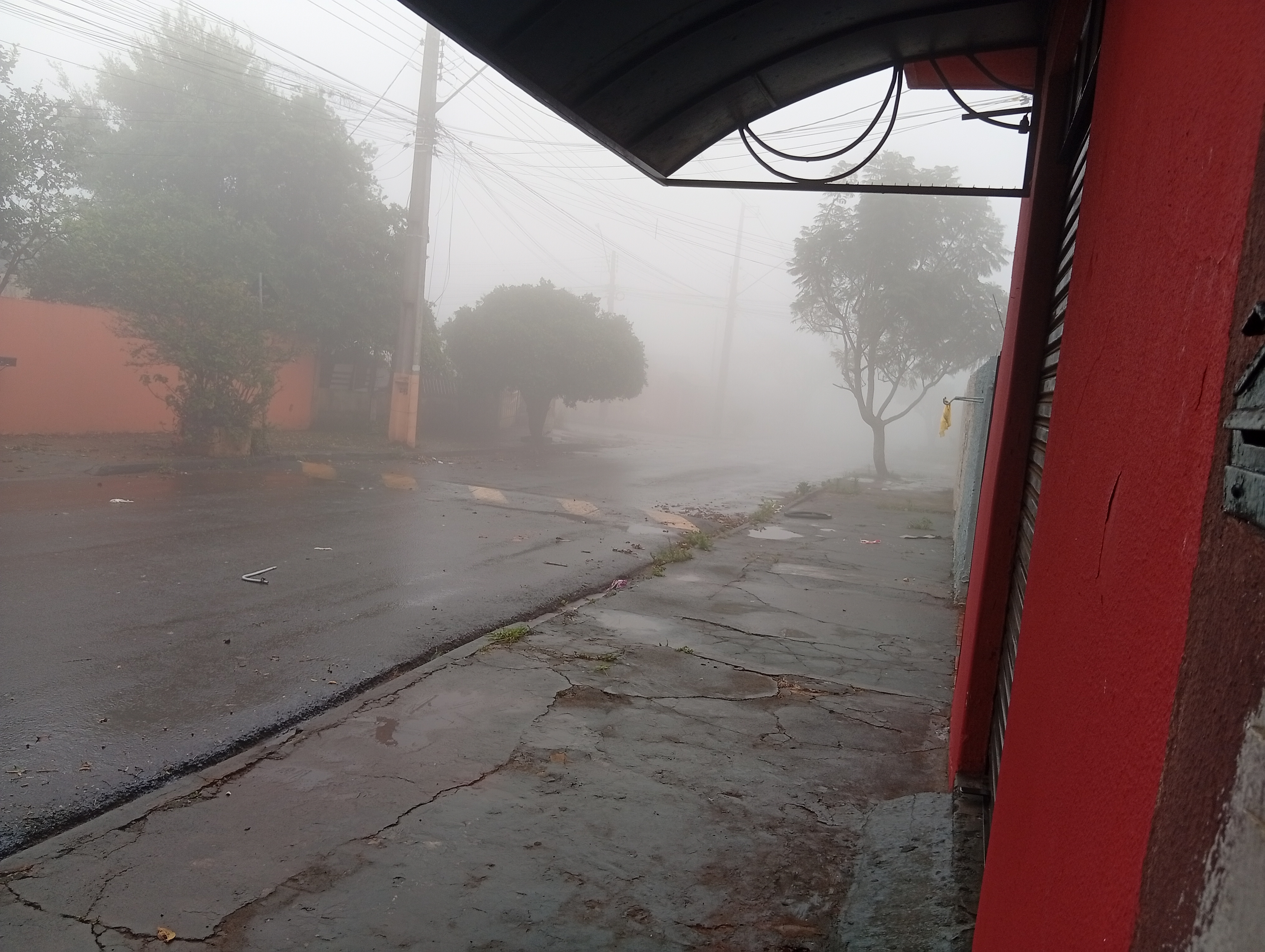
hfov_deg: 67.2
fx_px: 951
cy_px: 476
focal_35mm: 26
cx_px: 632
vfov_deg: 53.2
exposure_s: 1/60
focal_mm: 3.96
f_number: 1.8
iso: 118
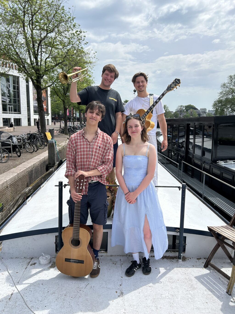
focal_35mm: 26
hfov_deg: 53.1
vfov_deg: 67.3
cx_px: 118
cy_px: 157
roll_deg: -1.4
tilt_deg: -4.6
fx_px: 235
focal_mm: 5.7
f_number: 1.5
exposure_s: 1/5587
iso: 50
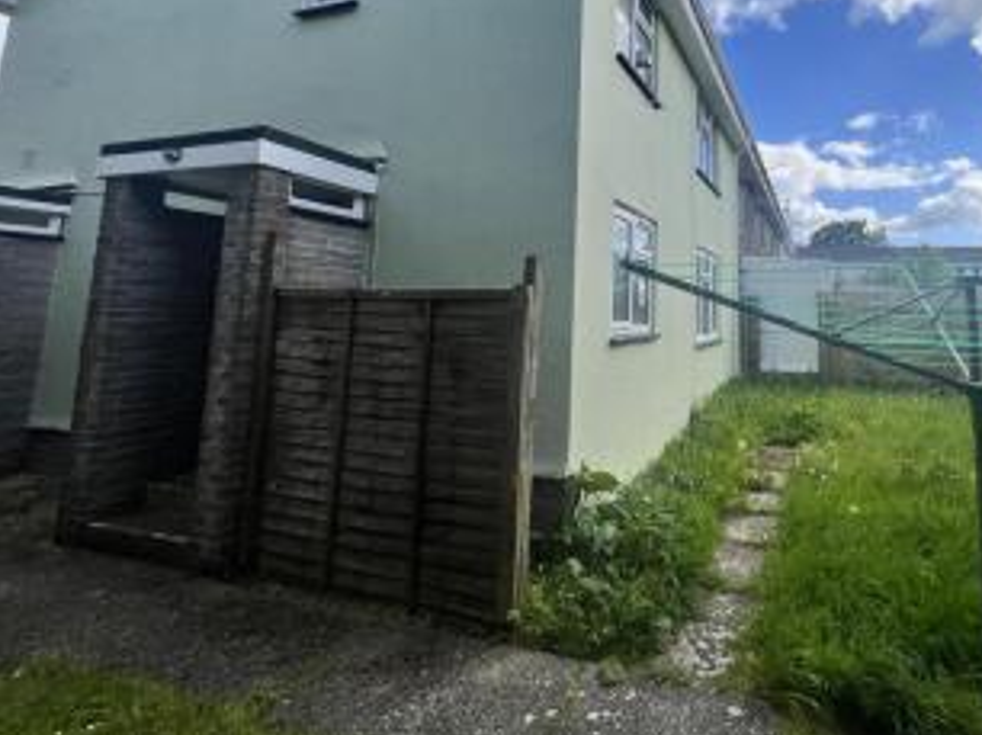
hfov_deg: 84.1
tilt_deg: +7.7
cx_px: 672
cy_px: 239
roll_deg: +0.9
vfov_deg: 69.3
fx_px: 510
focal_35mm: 18
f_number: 1.8
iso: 32
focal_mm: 1.57
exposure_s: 1/1074
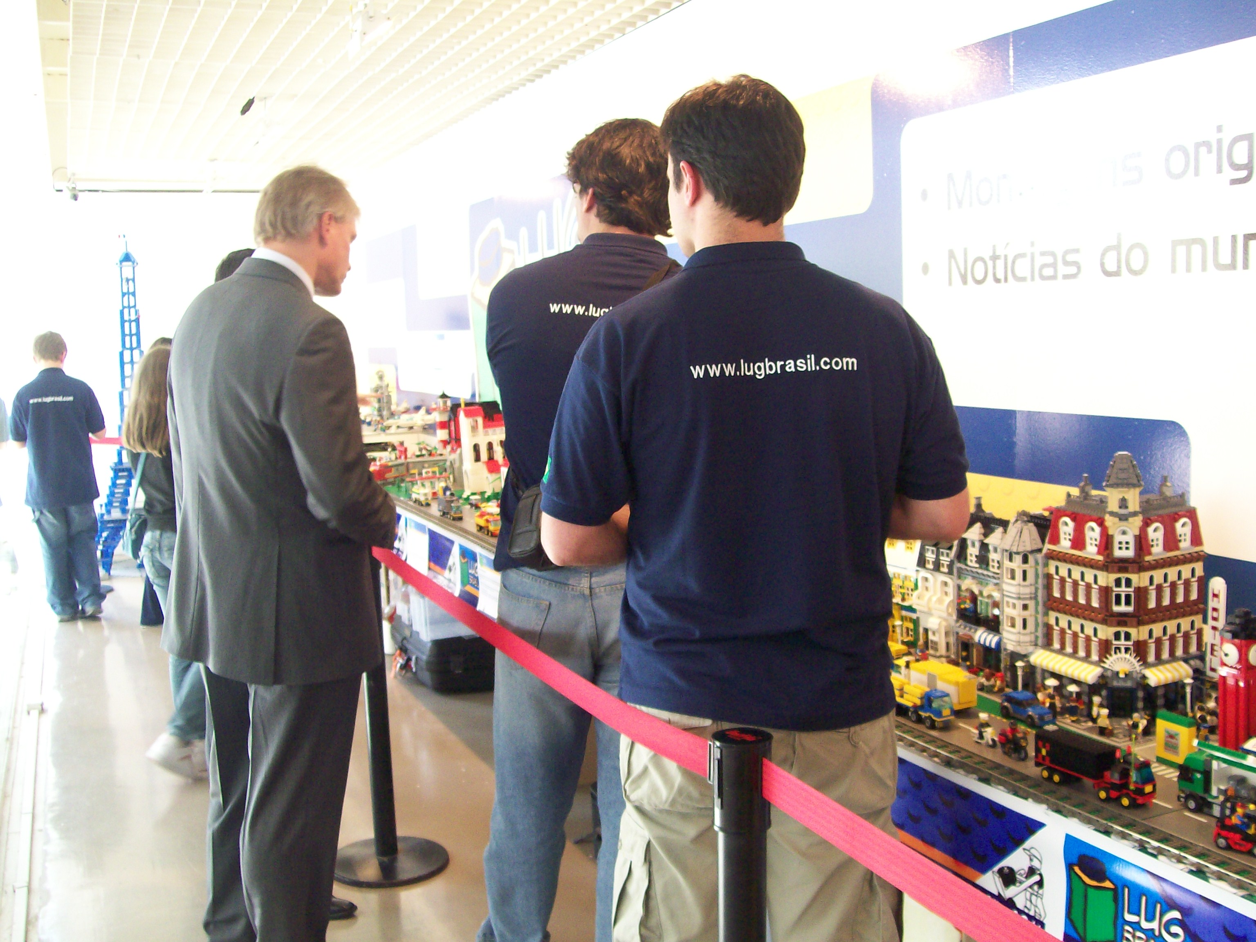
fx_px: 1306
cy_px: 471
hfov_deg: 51.4
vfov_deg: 39.7
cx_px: 628
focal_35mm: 36
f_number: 2.7
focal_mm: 6
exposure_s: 1/25.3
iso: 160
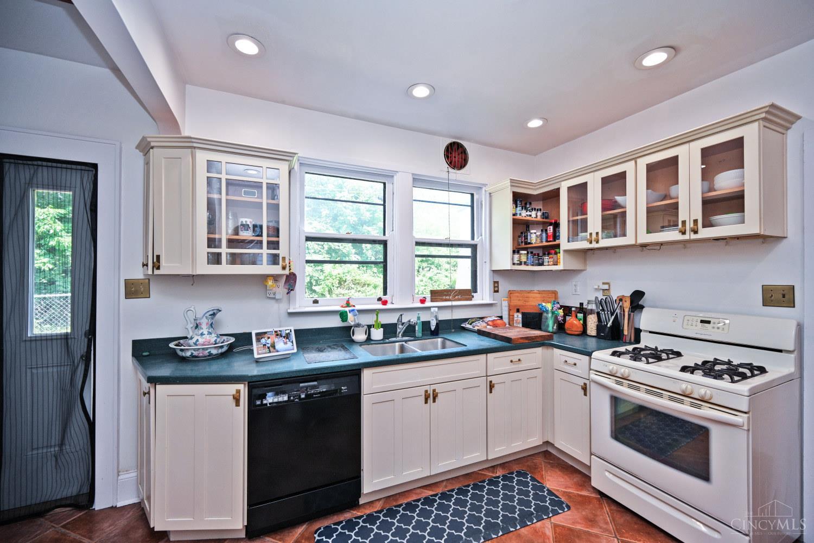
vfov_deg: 81.2
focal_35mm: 14
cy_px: 272
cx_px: 407
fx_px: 317
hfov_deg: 104.3
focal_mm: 14
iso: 200
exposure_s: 1/80
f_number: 4.5
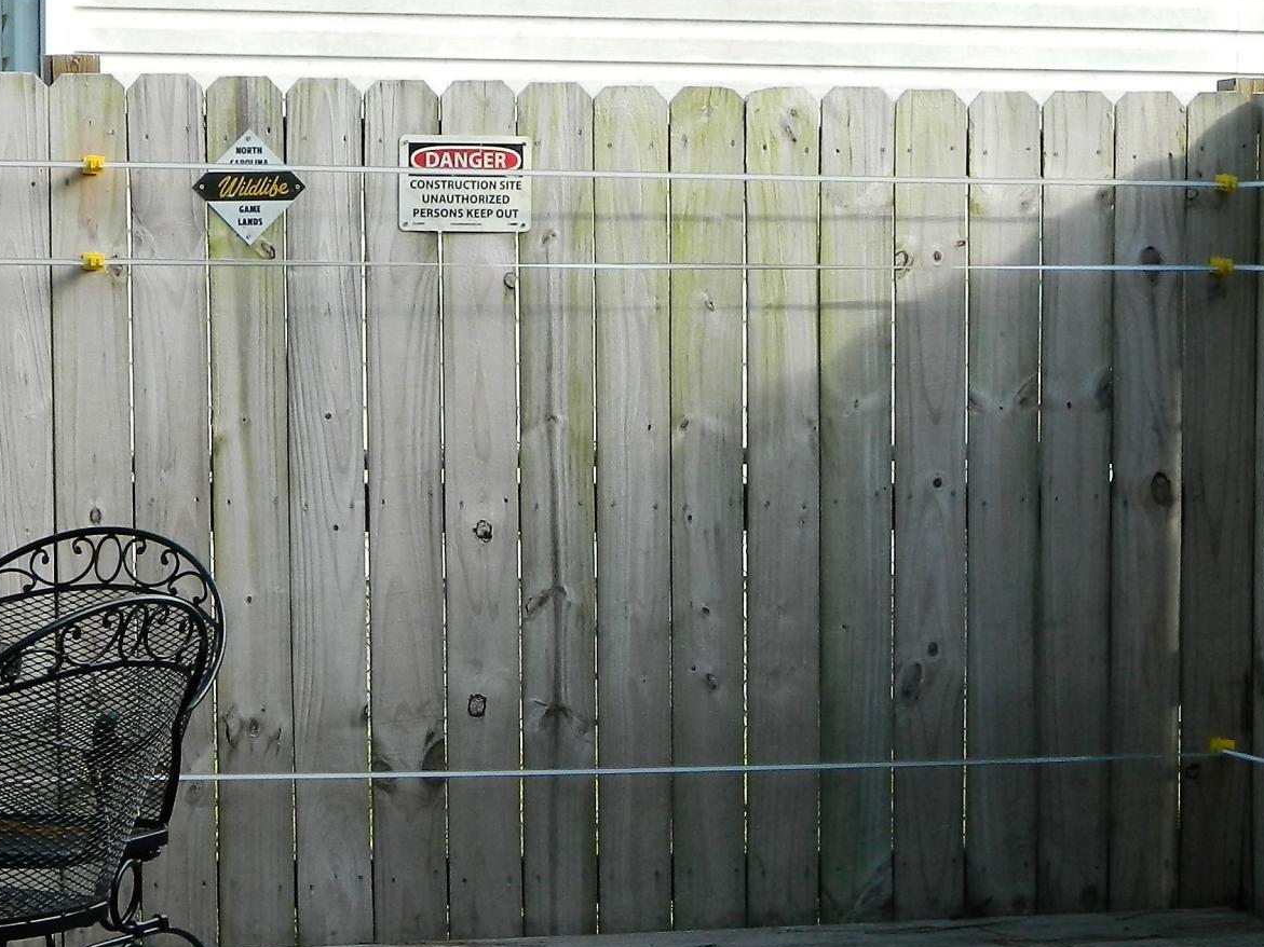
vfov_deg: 10.1
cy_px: 706
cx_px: 601
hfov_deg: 13.5
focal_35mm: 146
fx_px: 5331
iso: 80
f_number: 3.8
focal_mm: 10.2
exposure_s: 1/160
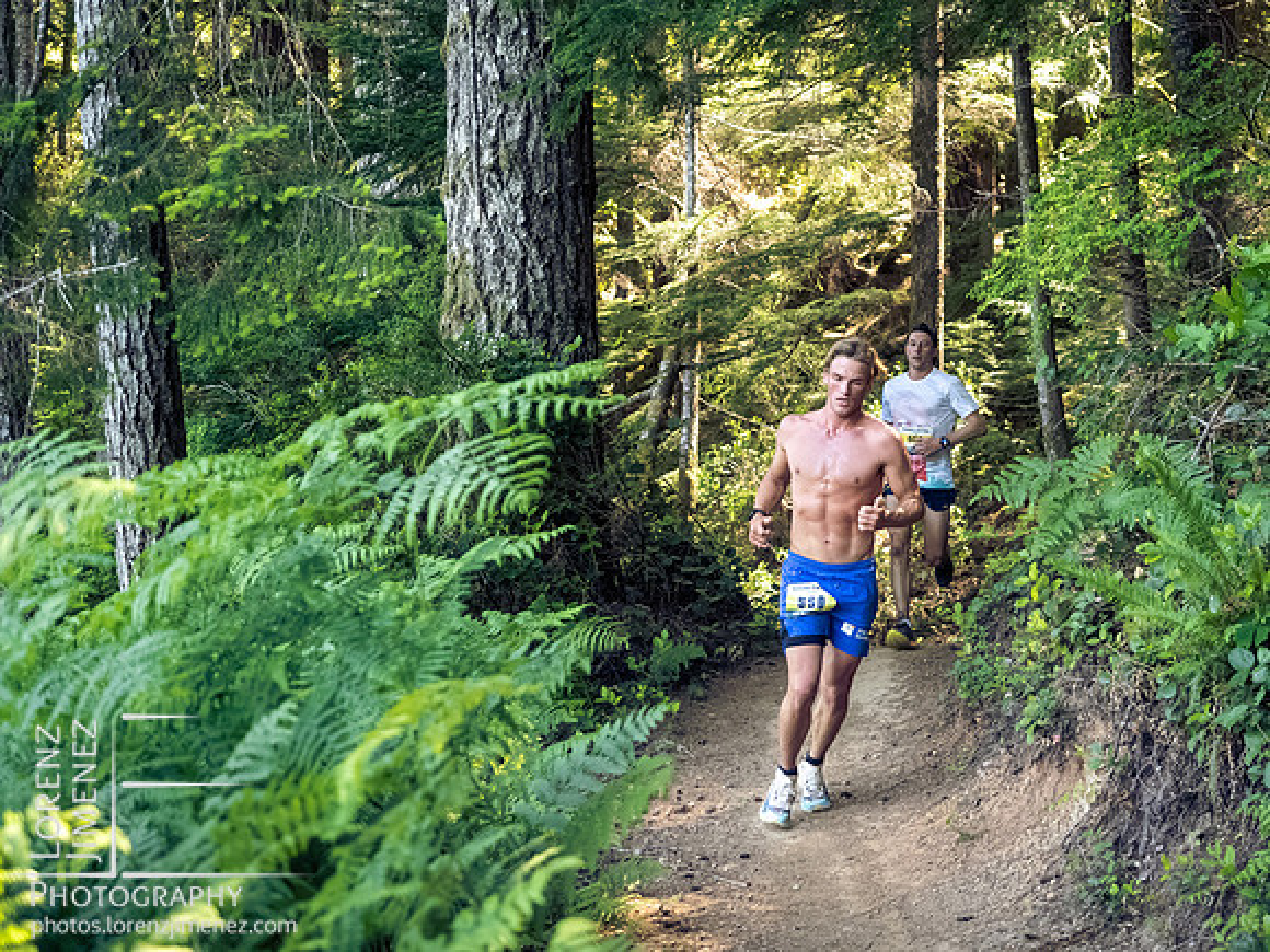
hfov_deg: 28.6
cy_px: 476
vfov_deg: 21.6
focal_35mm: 68
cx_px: 635
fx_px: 2495
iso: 5000
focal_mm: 34
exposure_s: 1/1000
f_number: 2.8
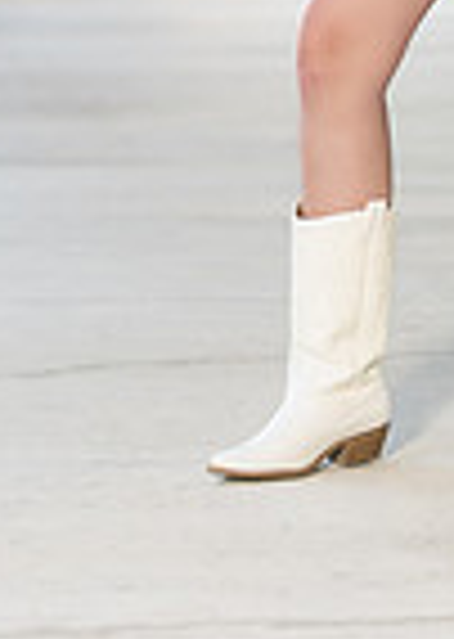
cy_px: -229
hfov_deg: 5.4
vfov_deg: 7.6
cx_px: 542
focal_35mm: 263
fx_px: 4761
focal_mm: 50
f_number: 1.6
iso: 100
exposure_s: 1/400
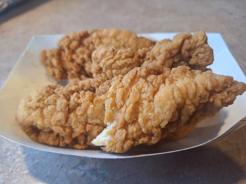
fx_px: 163
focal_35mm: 23
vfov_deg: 58.9
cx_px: 123
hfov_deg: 73.9
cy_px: 92
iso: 100
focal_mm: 5.54
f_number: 1.8
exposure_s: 1/40
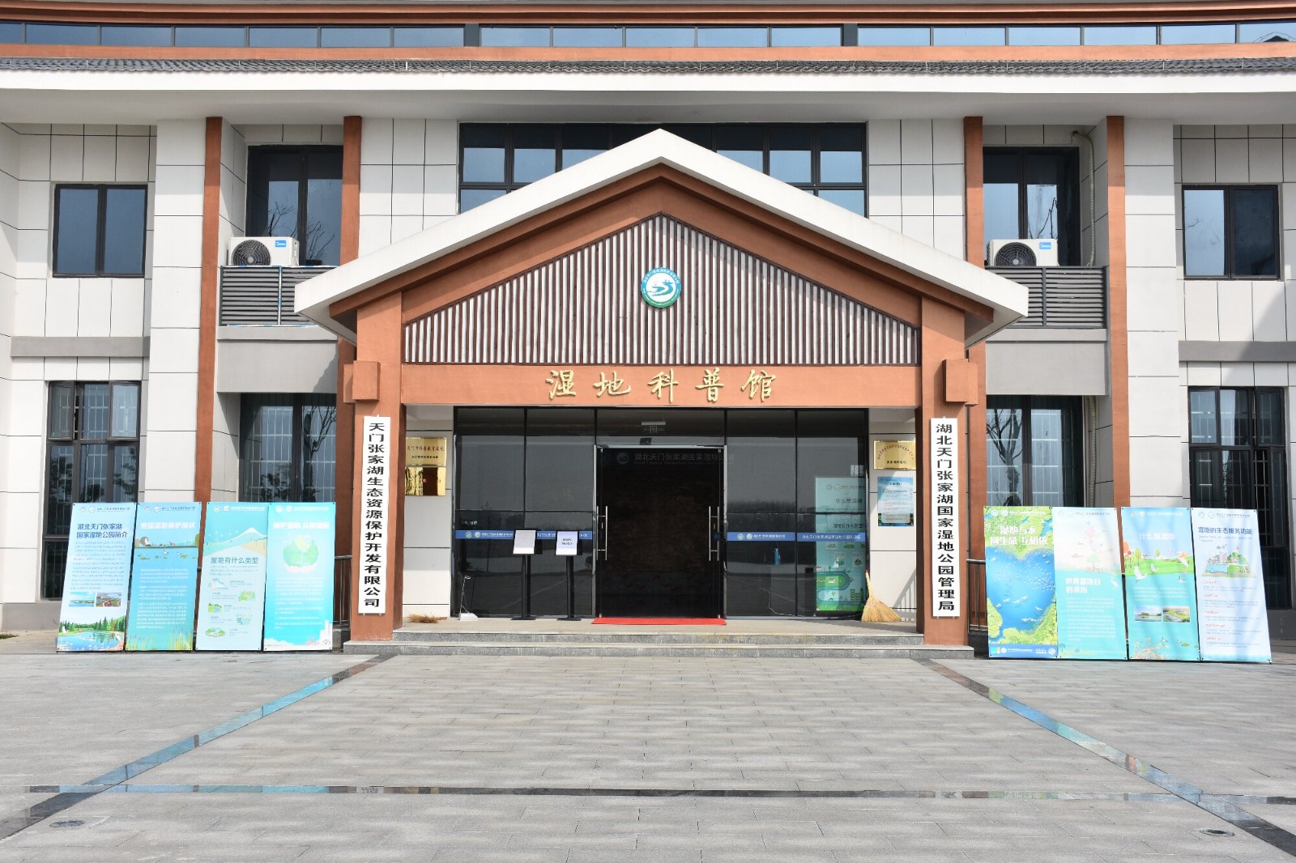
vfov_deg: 36.9
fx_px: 1296
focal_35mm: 36
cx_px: 648
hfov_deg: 53.1
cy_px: 432
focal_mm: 24
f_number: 8
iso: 110
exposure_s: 1/500
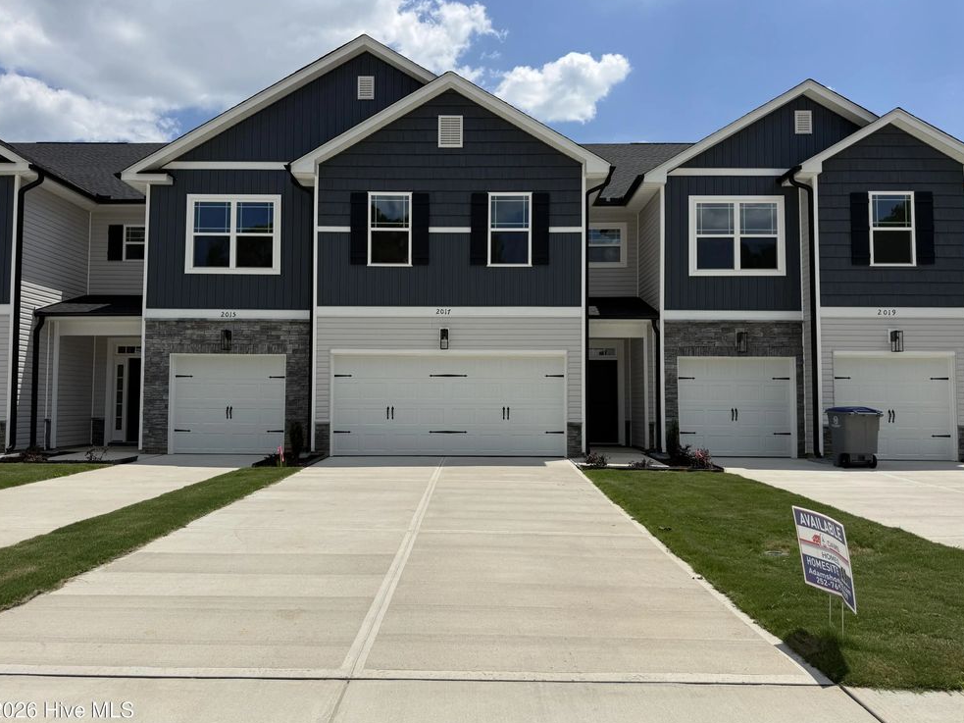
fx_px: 696
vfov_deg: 54.9
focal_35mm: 25
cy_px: 368
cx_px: 476
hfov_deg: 69.4
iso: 80
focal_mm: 6.76
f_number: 1.78
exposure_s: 1/10309
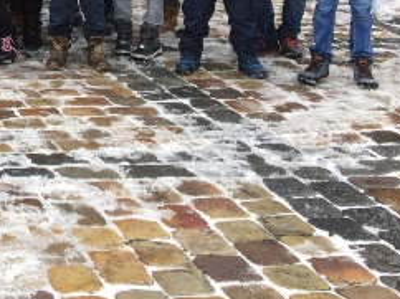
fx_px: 1108
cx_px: -213
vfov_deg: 14.3
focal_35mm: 96
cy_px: -154
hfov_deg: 18.1
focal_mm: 4.15
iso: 32
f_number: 2.2
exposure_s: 1/112
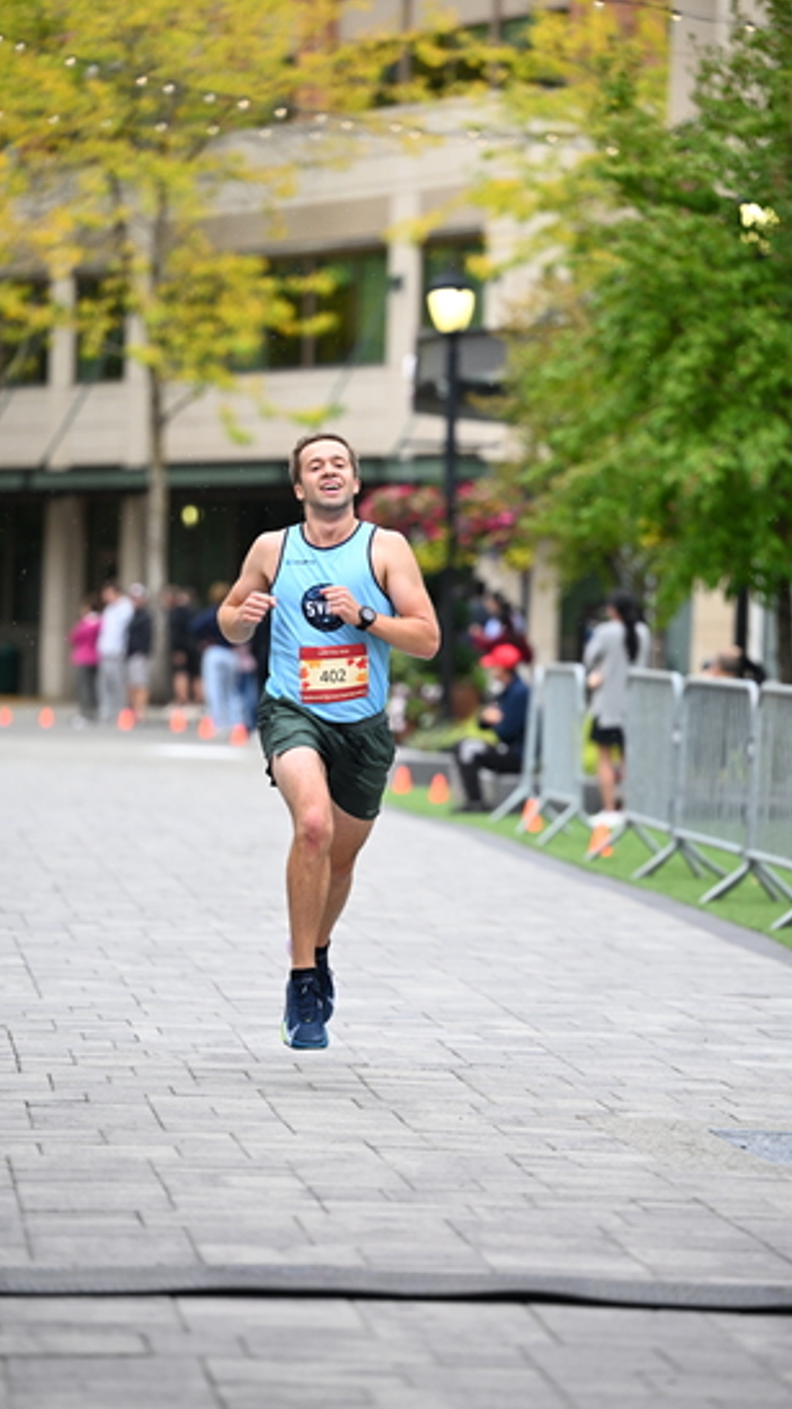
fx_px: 5714
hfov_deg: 7.9
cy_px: 707
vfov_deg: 14.1
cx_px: 409
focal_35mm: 153
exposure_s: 1/1600
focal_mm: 145
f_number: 2.8
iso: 1250
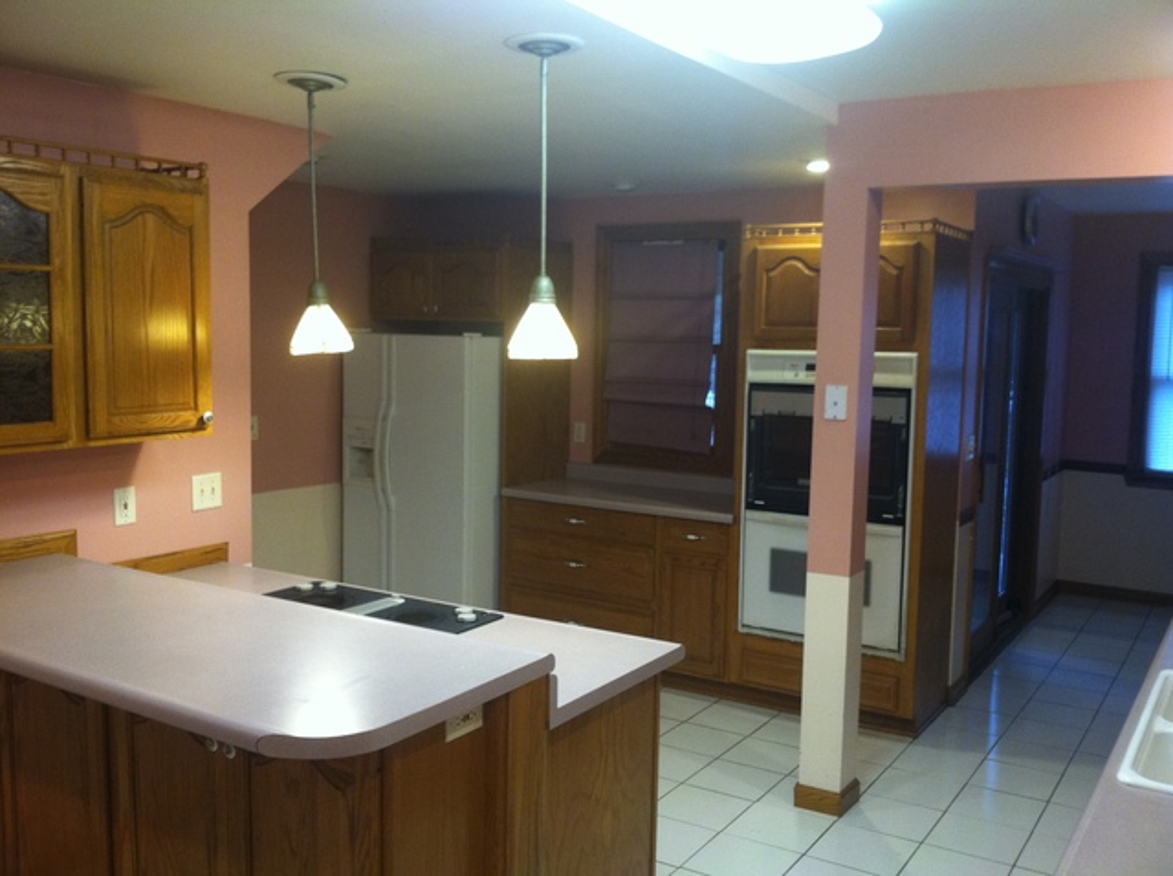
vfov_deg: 40.6
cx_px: 586
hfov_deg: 52.7
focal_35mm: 35
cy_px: 438
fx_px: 1184
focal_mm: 3.85
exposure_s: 1/15
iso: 125
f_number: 2.8
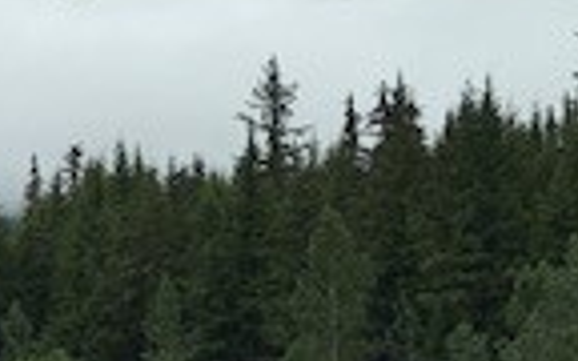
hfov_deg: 7.8
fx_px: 4222
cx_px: 325
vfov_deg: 4.9
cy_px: 20
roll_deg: +0.7
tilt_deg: +5.7
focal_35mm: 268
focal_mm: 6.6
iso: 20
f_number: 2.8
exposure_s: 1/507
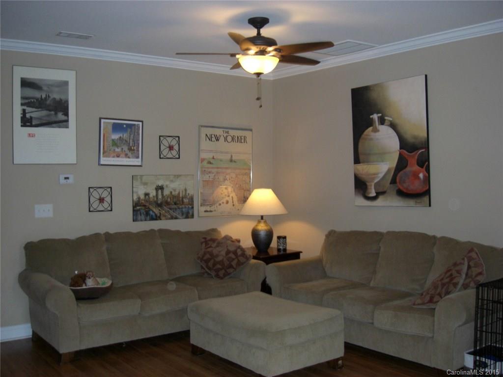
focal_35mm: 38
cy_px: 188
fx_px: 552
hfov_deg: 49.0
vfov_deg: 37.7
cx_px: 252
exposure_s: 1/60
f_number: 2.8
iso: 200
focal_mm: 7.9
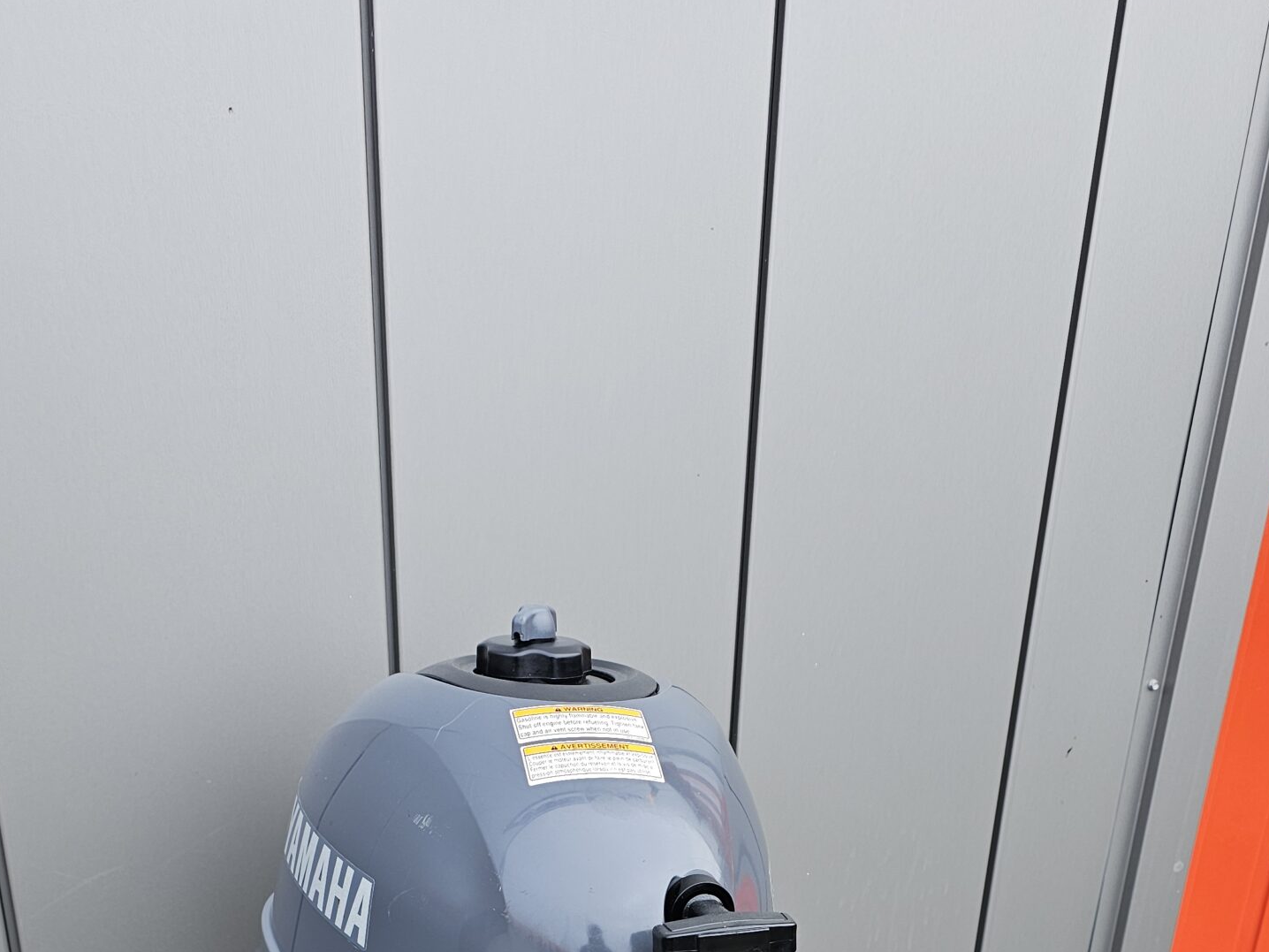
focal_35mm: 41
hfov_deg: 45.8
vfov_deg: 30.3
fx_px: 1503
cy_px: 1123
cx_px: 644
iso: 32
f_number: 1.7
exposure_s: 1/100
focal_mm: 6.3
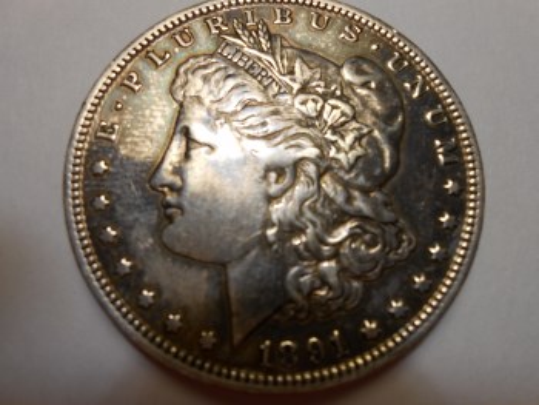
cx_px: 270
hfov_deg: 67.3
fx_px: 405
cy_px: 202
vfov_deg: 53.1
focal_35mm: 26
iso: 80
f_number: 3.5
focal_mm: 4.6
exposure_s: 1/40
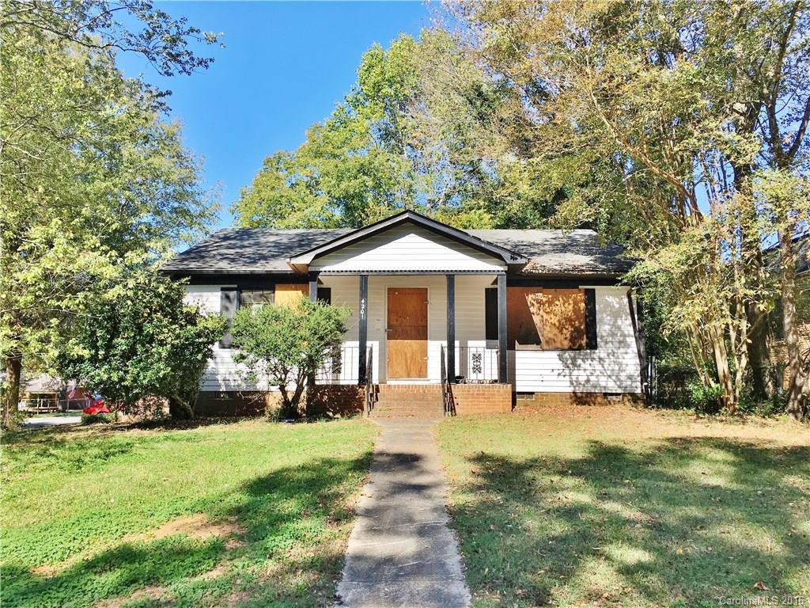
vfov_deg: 48.2
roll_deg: -0.5
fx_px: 679
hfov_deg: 61.7
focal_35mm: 29
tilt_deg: +8.1
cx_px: 405
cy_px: 304
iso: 25
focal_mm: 4.15
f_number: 2.2
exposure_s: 1/894
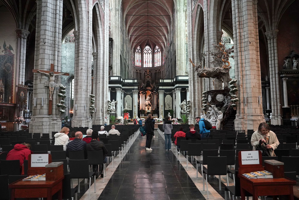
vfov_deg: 53.1
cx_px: 150
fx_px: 199
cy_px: 100
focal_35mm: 24
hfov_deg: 73.7
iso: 3200
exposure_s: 1/80
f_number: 5
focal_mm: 24
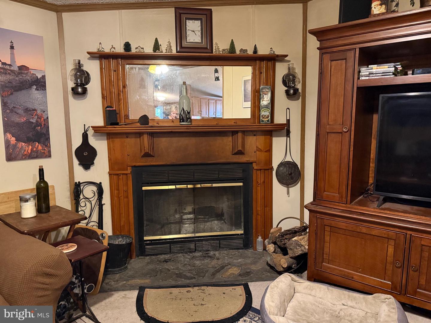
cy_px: 162
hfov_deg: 71.6
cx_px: 216
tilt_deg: -7.4
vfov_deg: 56.8
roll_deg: +0.4
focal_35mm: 24
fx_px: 299
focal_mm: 6.76
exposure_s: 1/30
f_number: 1.78
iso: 800
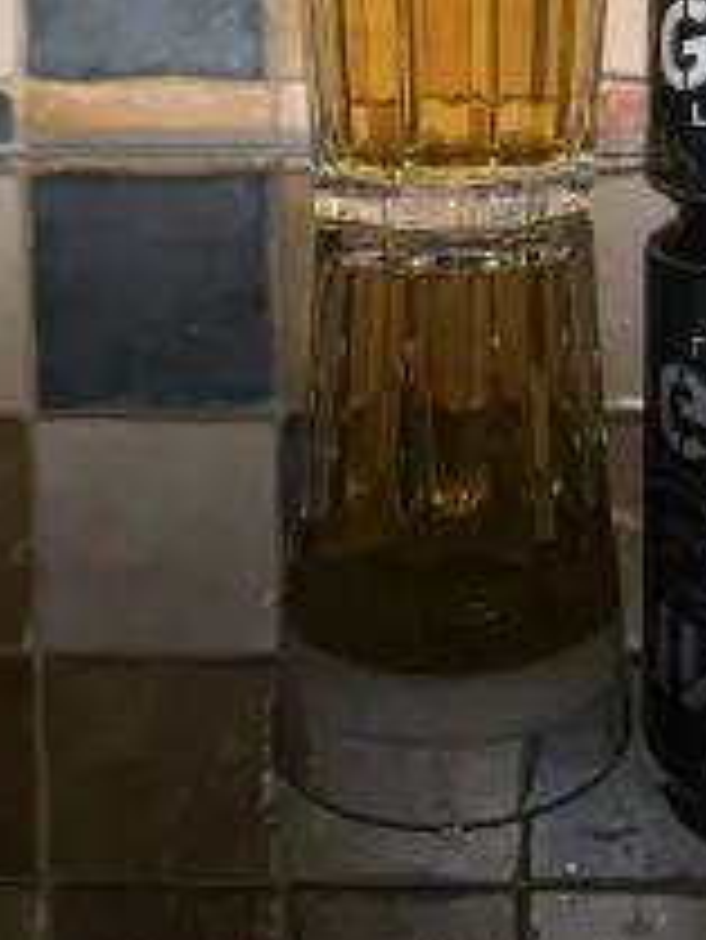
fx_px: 1195
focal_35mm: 44
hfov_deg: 32.2
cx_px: 549
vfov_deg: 39.9
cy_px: 103
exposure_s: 1/100
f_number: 1.7
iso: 1250
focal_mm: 6.3
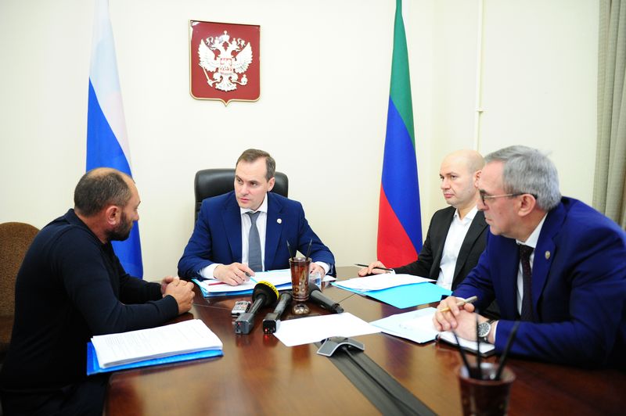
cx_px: 313
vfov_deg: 41.0
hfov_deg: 58.8
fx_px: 556
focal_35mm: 32
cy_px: 208
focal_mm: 32
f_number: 2.8
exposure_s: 1/250
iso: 4000
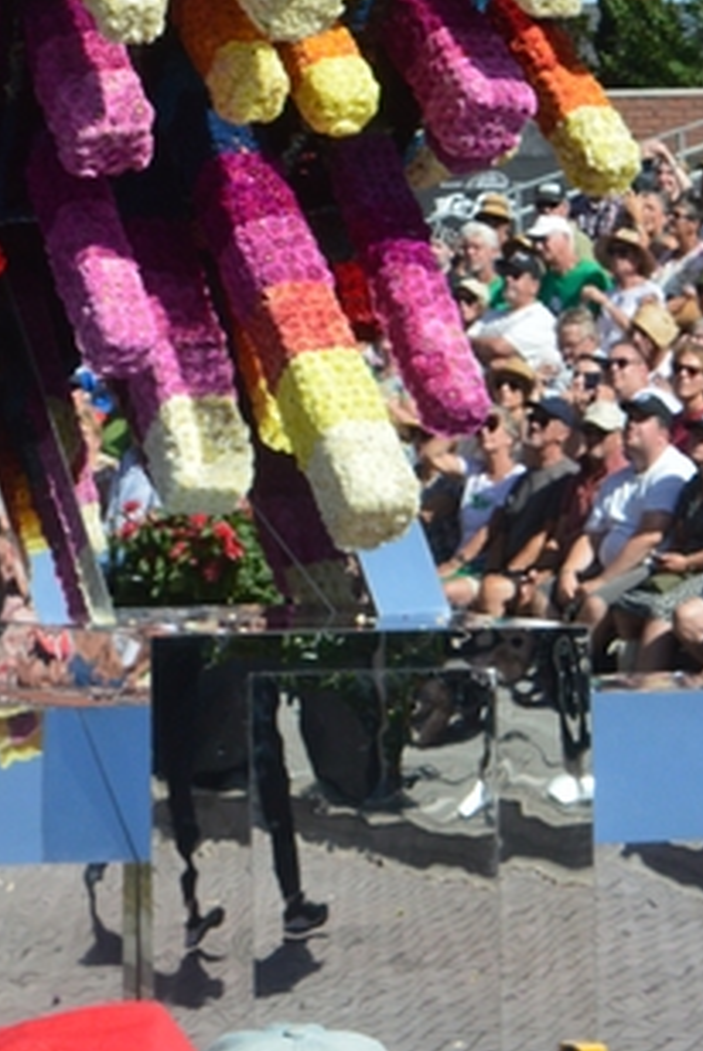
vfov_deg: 9.4
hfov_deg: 6.5
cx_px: -24
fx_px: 6137
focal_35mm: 210
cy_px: -788
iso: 400
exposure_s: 1/320
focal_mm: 40
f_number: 10
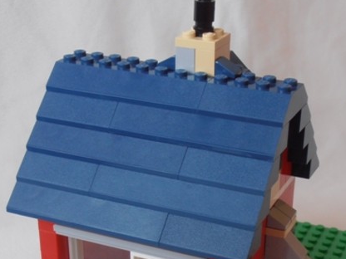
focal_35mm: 80
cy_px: 251
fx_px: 800
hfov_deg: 24.4
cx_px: 196
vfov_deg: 18.0
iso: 80
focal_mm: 6.61
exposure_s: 1/40
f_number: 3.9
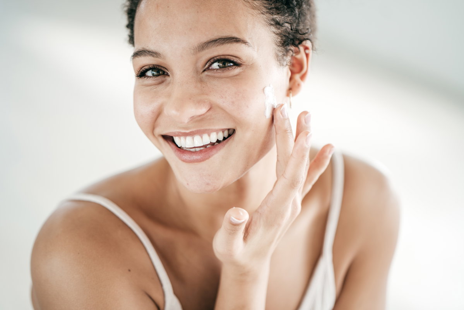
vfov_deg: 16.1
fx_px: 1096
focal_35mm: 85
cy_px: 155
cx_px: 232
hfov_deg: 23.9
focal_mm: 85
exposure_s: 1/125
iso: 100
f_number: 1.8
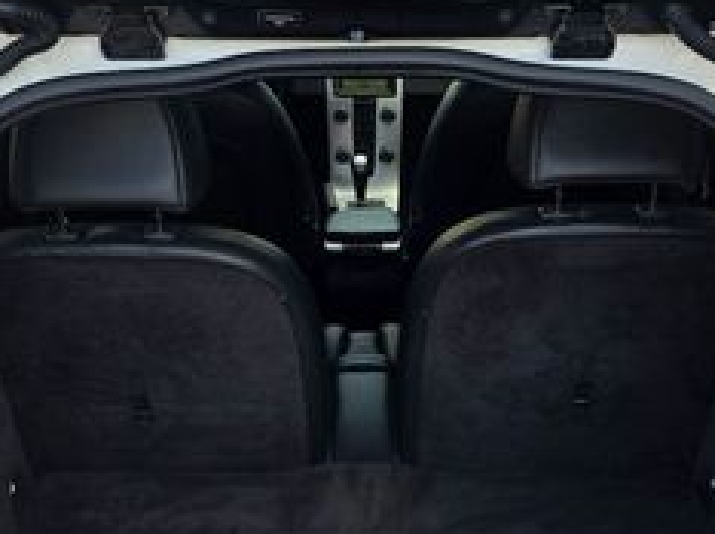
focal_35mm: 63
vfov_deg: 22.8
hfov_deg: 30.8
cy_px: 452
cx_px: 364
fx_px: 1300
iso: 12
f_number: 1.7
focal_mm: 6.3
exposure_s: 1/180
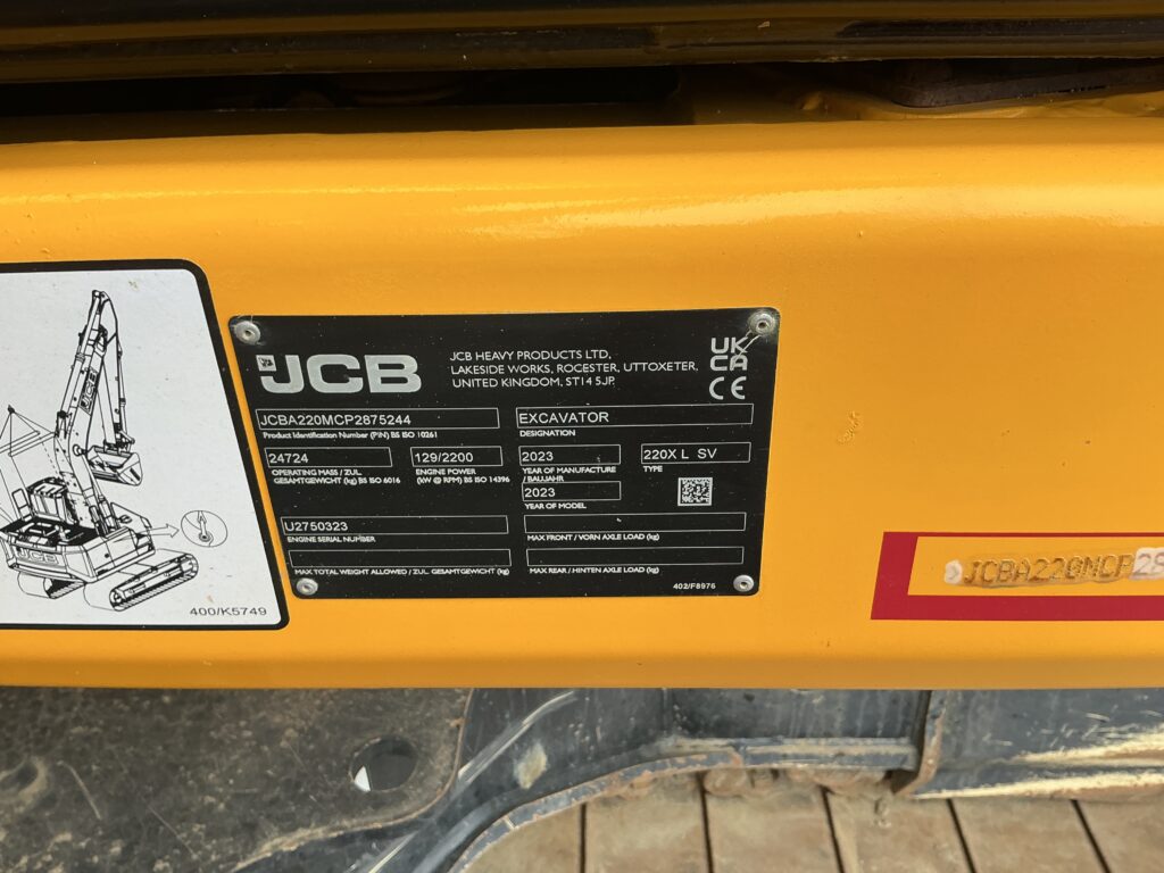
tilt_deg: -31.3
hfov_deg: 63.4
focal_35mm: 28
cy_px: 436
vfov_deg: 49.7
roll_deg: +1.2
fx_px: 942
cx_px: 582
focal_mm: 3
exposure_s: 1/193
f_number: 1.8
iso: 20
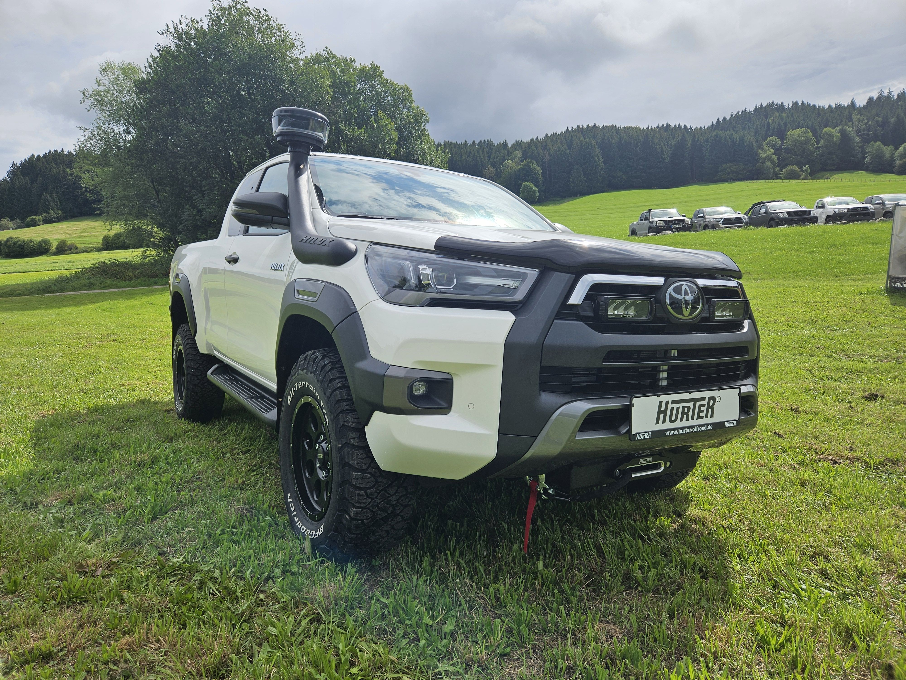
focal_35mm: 23
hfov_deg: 73.9
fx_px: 602
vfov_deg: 58.9
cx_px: 453
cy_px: 340
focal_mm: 5.4
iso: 25
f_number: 1.8
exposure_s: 1/2339
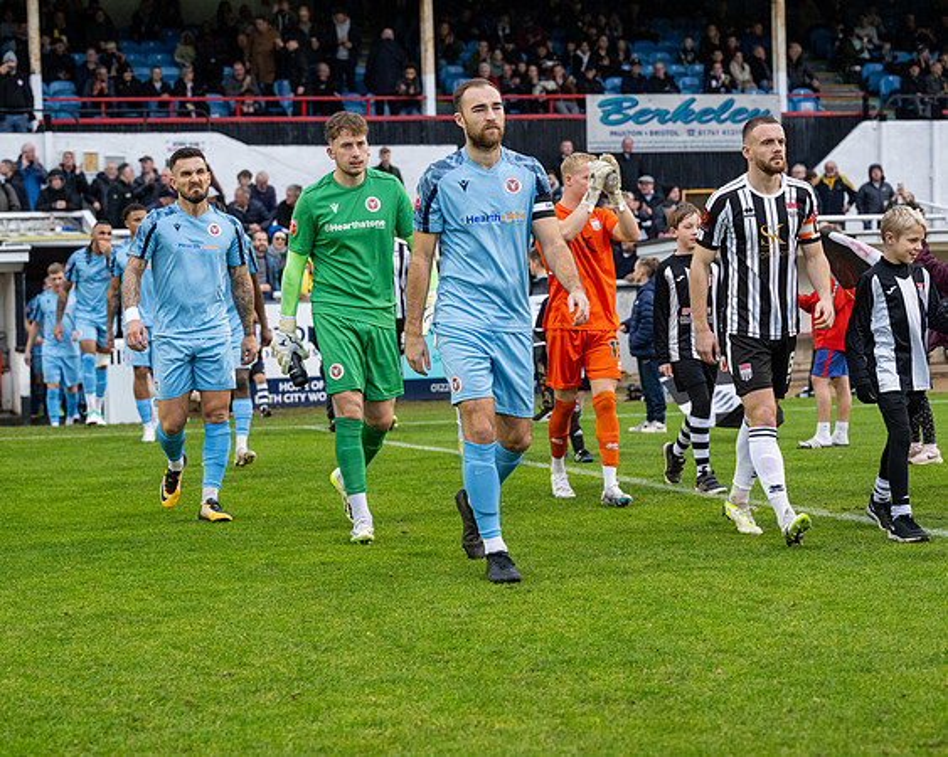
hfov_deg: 24.2
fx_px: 2211
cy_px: 378
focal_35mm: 79
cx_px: 475
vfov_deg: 19.4
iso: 2000
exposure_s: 1/400
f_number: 4
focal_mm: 70
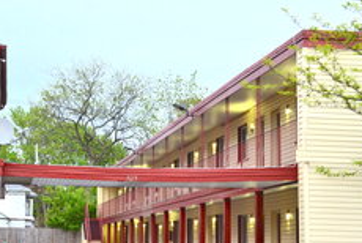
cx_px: 76
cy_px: 164
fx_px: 755
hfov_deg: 26.5
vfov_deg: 18.2
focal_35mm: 75
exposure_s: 1/40
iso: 400
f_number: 7.1
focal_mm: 30
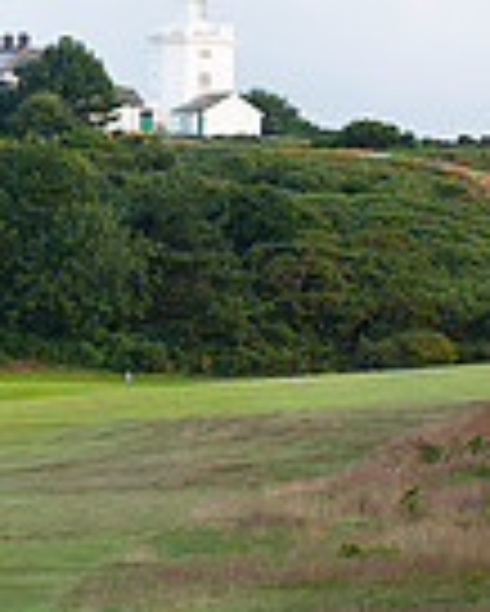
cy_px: -144
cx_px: -755
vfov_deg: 5.9
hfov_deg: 4.6
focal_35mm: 327
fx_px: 5921
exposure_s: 1/400
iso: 500
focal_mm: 82
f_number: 5.6
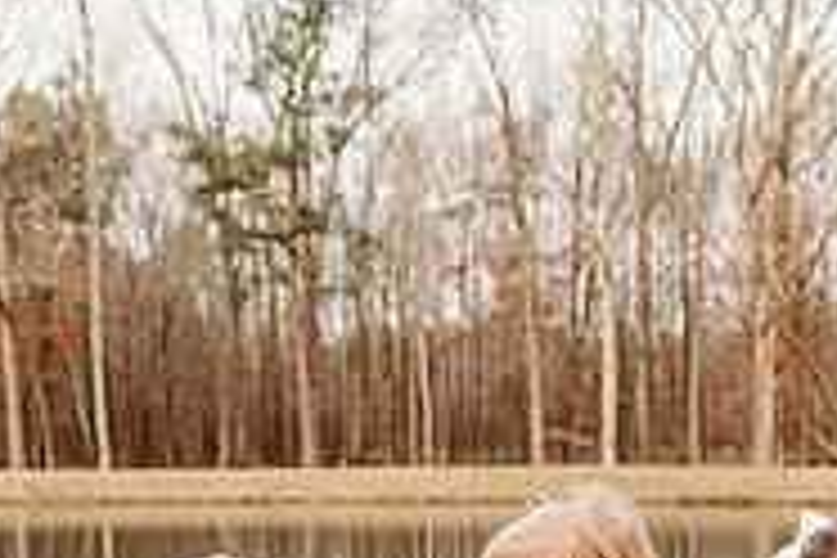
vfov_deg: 16.1
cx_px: 541
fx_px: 1813
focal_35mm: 78
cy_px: 813
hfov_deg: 25.9
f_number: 3.2
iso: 125
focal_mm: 24
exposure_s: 1/320
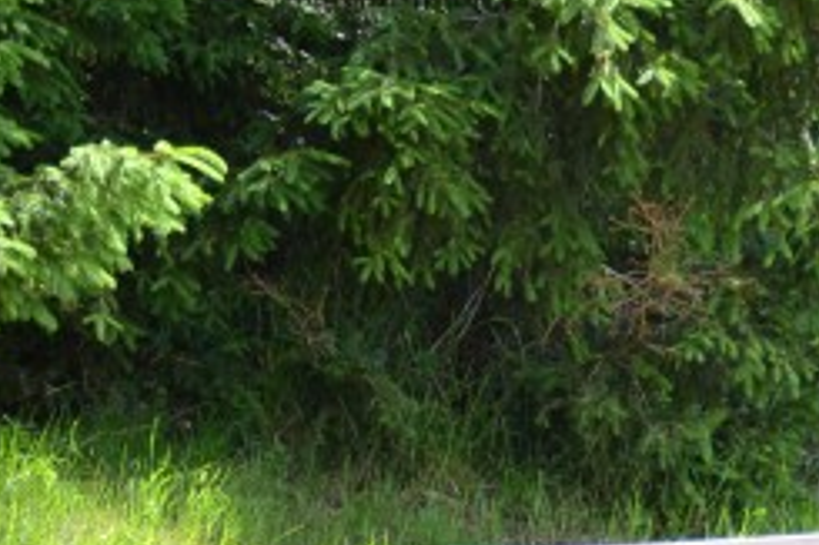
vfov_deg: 4.9
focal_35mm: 282
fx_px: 6413
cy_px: 177
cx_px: 1090
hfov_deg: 7.2
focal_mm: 45
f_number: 4.8
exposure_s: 1/500
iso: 400
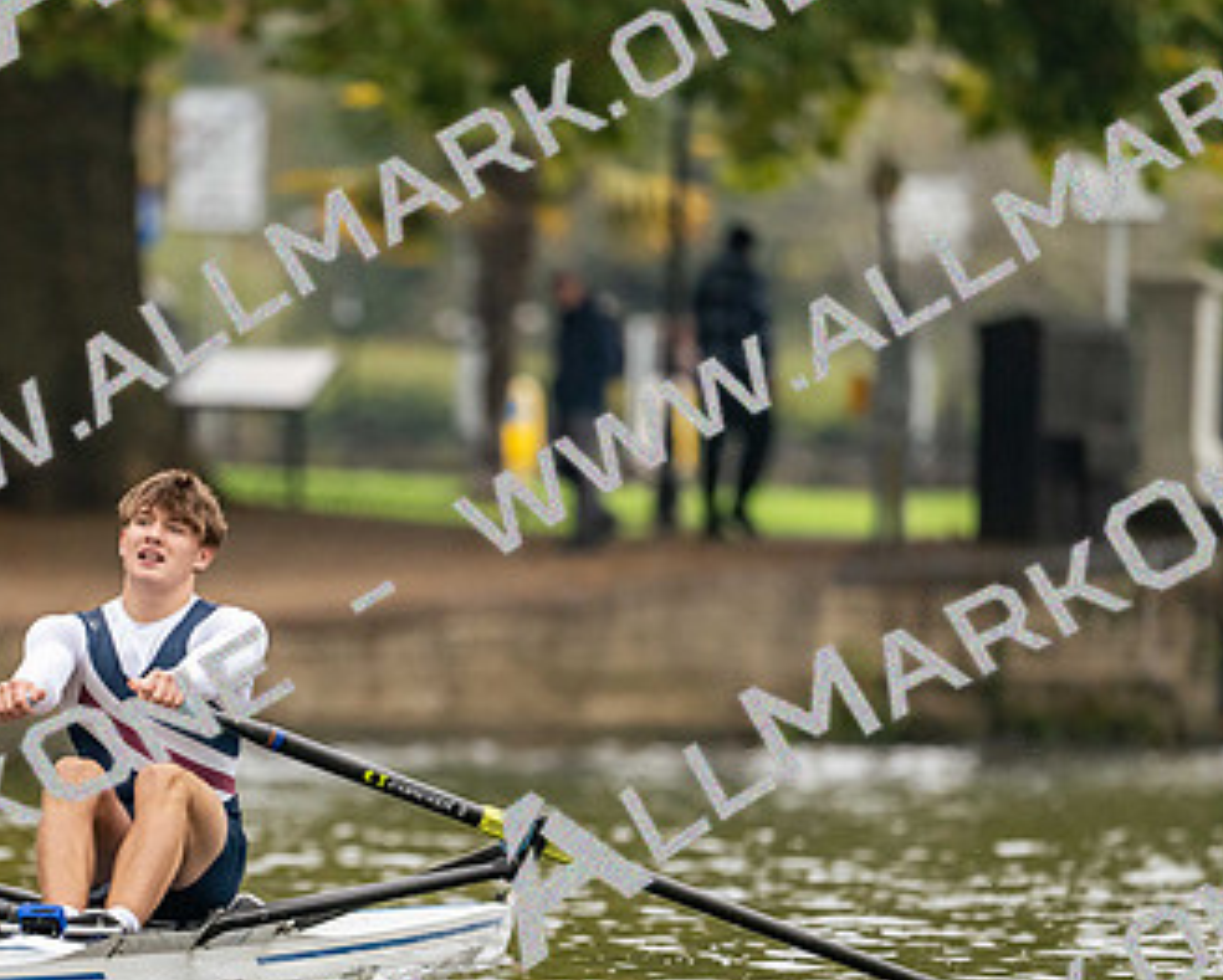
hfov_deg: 2.9
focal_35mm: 663
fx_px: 24019
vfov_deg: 2.3
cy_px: 617
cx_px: 183
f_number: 4.5
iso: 2500
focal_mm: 400
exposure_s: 1/2500
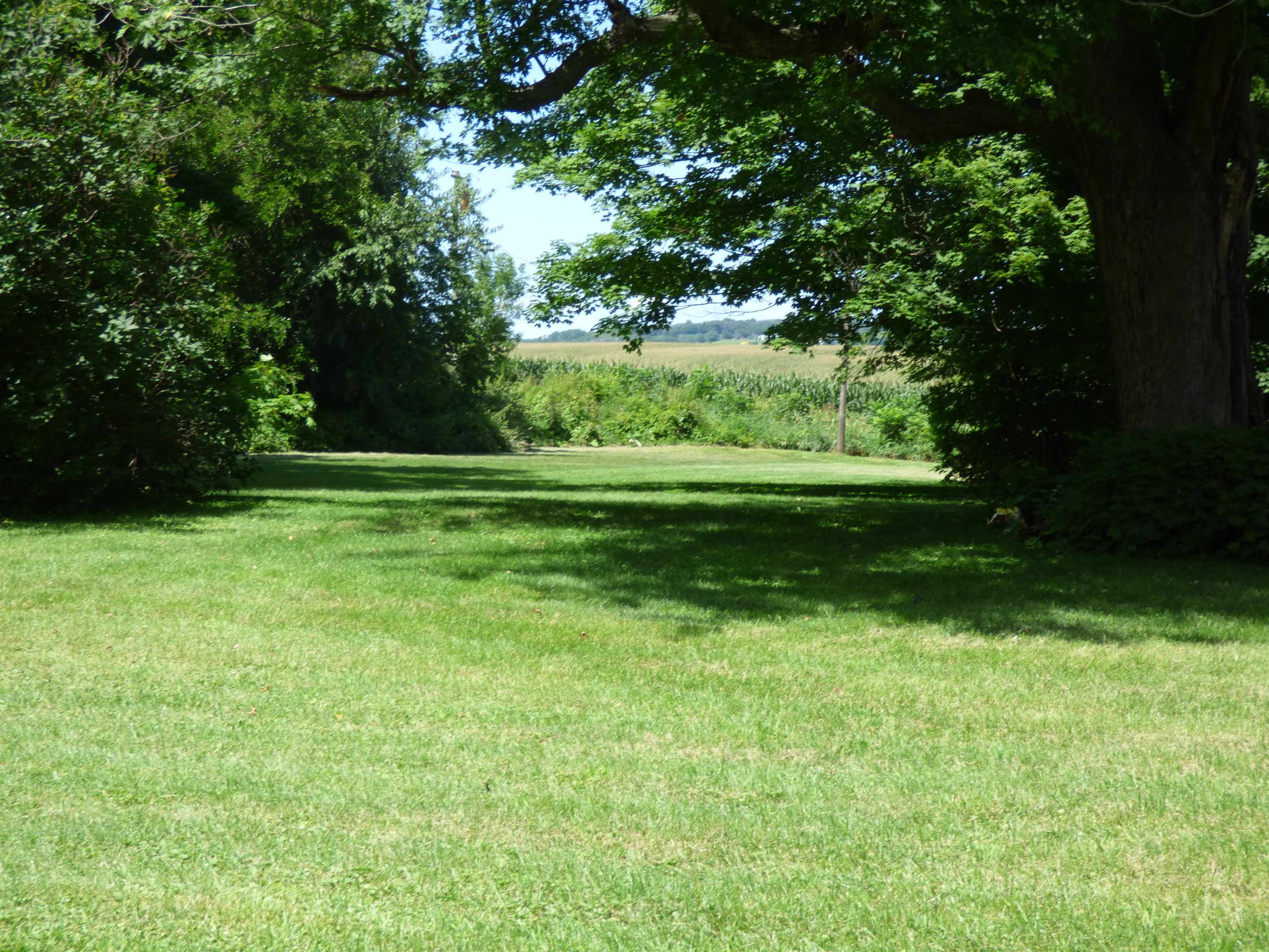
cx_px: 634
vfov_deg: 19.6
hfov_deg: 26.0
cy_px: 476
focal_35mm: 75
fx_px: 2749
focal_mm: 13.52
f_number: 4.4
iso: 100
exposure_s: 1/320
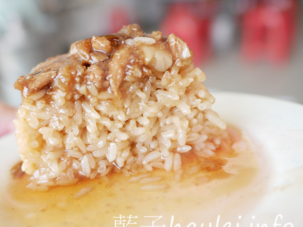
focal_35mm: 37
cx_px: 122
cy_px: 110
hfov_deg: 49.8
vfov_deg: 38.7
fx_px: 324
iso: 200
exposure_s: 1/125
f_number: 2
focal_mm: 15
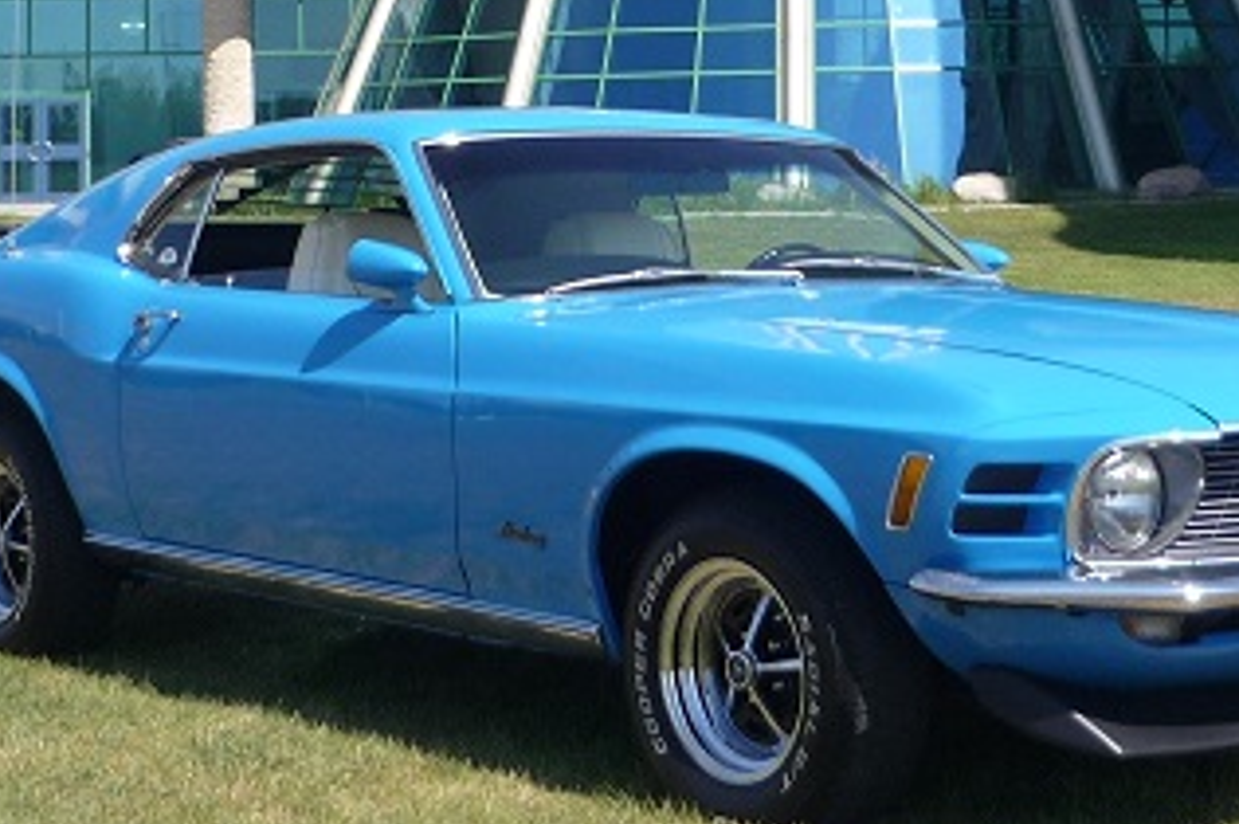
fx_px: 2991
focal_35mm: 87
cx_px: 721
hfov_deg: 23.4
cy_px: -98
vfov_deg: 15.2
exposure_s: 1/160
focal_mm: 5.5
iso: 100
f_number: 8
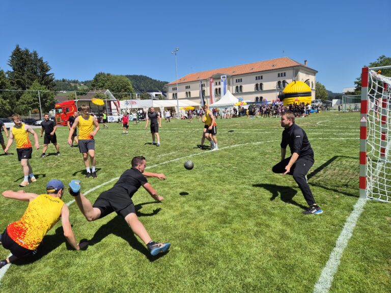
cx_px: 196
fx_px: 260
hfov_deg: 73.9
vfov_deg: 58.9
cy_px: 146
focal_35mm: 23
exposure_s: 1/2168
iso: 25
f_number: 1.8
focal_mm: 5.4
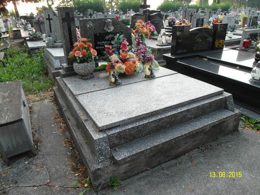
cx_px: 130
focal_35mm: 24
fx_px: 180
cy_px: 98
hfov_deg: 71.6
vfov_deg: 56.8
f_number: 3.4
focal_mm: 5.2
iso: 100
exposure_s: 1/60
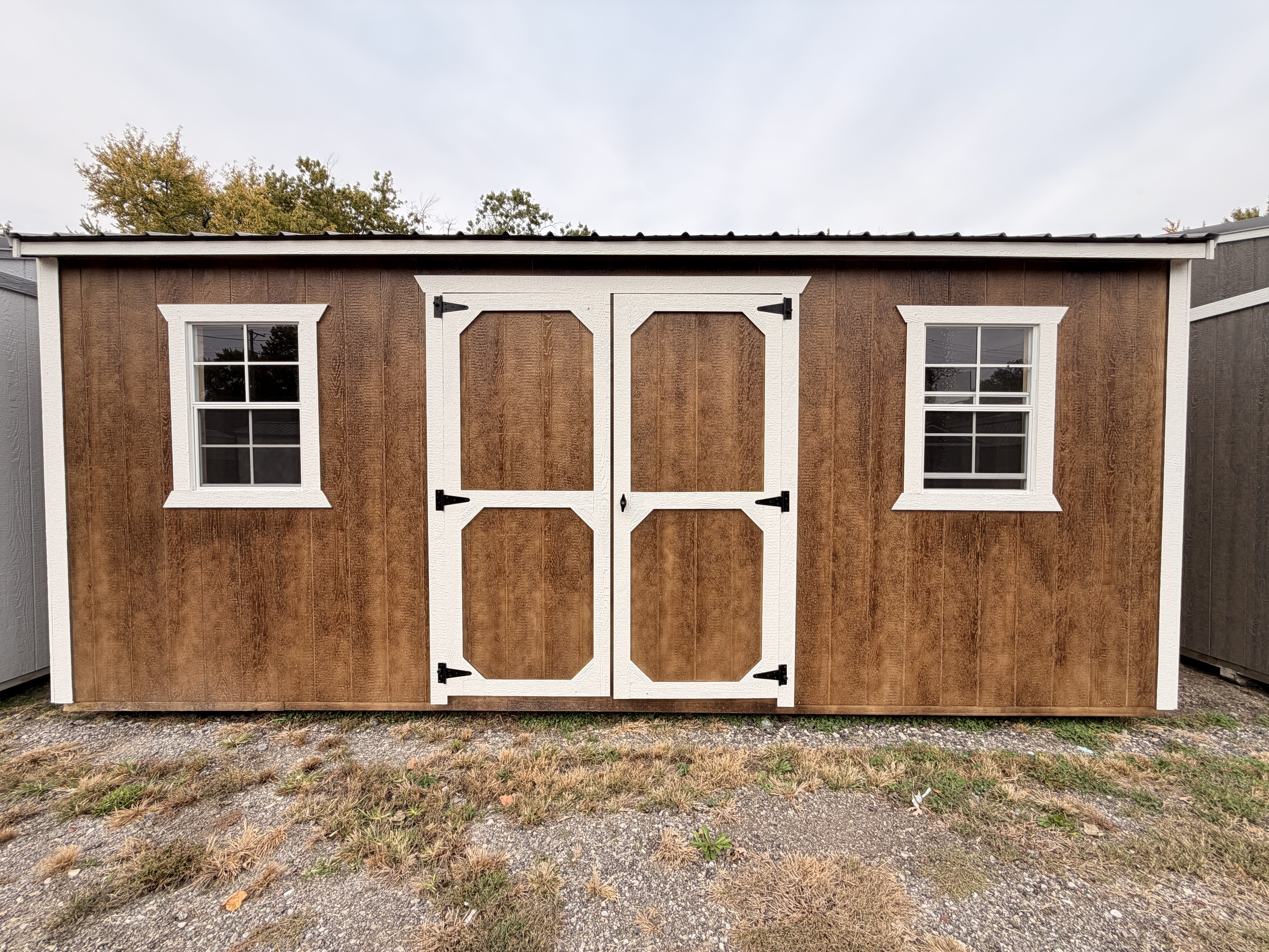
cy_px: 476
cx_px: 634
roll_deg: +0.0
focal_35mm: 14
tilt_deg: -1.3
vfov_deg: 85.7
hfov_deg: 102.1
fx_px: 513
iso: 50
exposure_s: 1/502
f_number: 2.2
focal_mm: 2.22
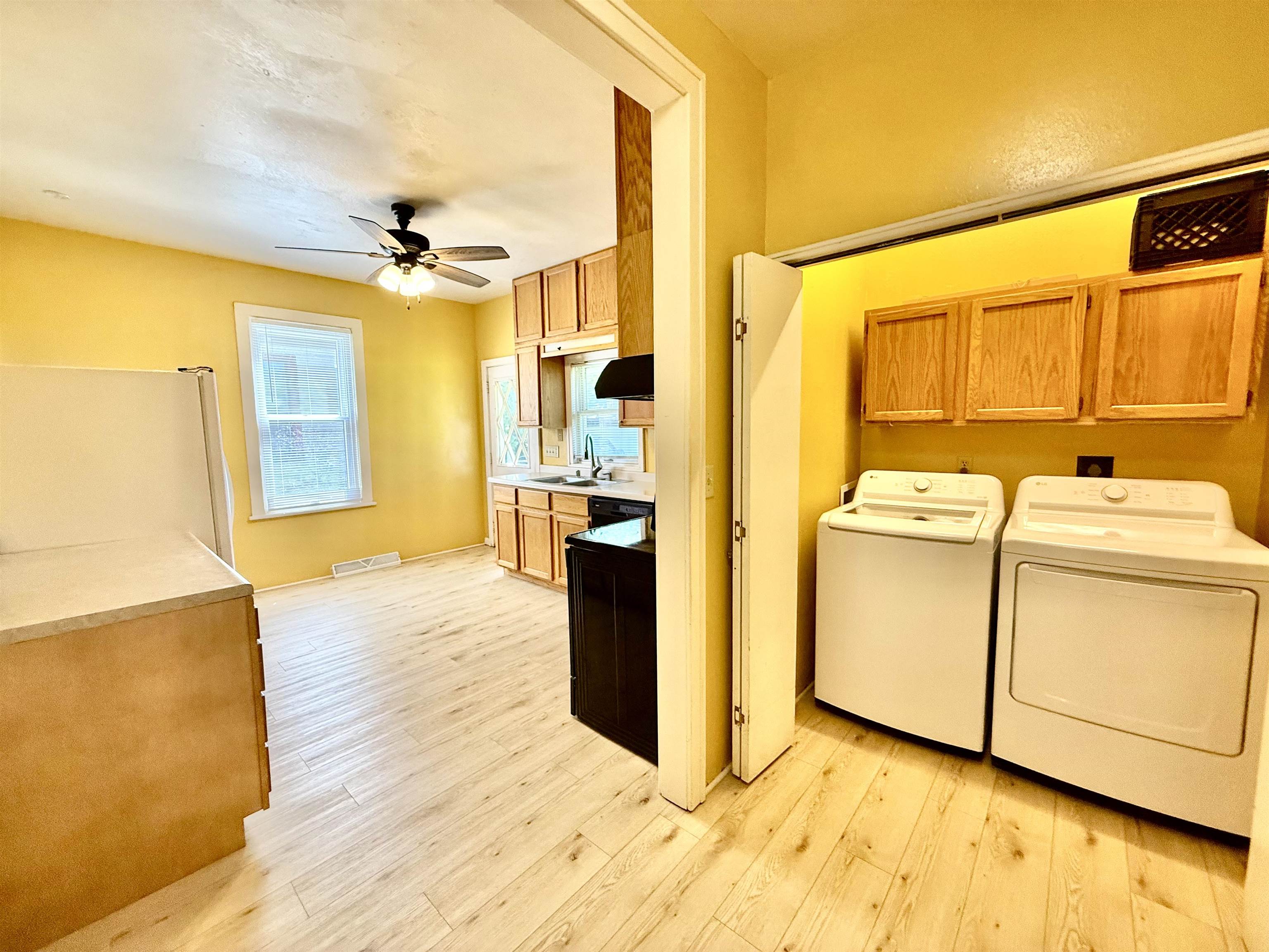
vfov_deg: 85.7
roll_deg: +0.3
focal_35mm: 14
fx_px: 513
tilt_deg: -5.2
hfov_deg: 102.1
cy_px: 476
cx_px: 634
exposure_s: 1/120
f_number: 2.2
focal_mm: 2.22
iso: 320
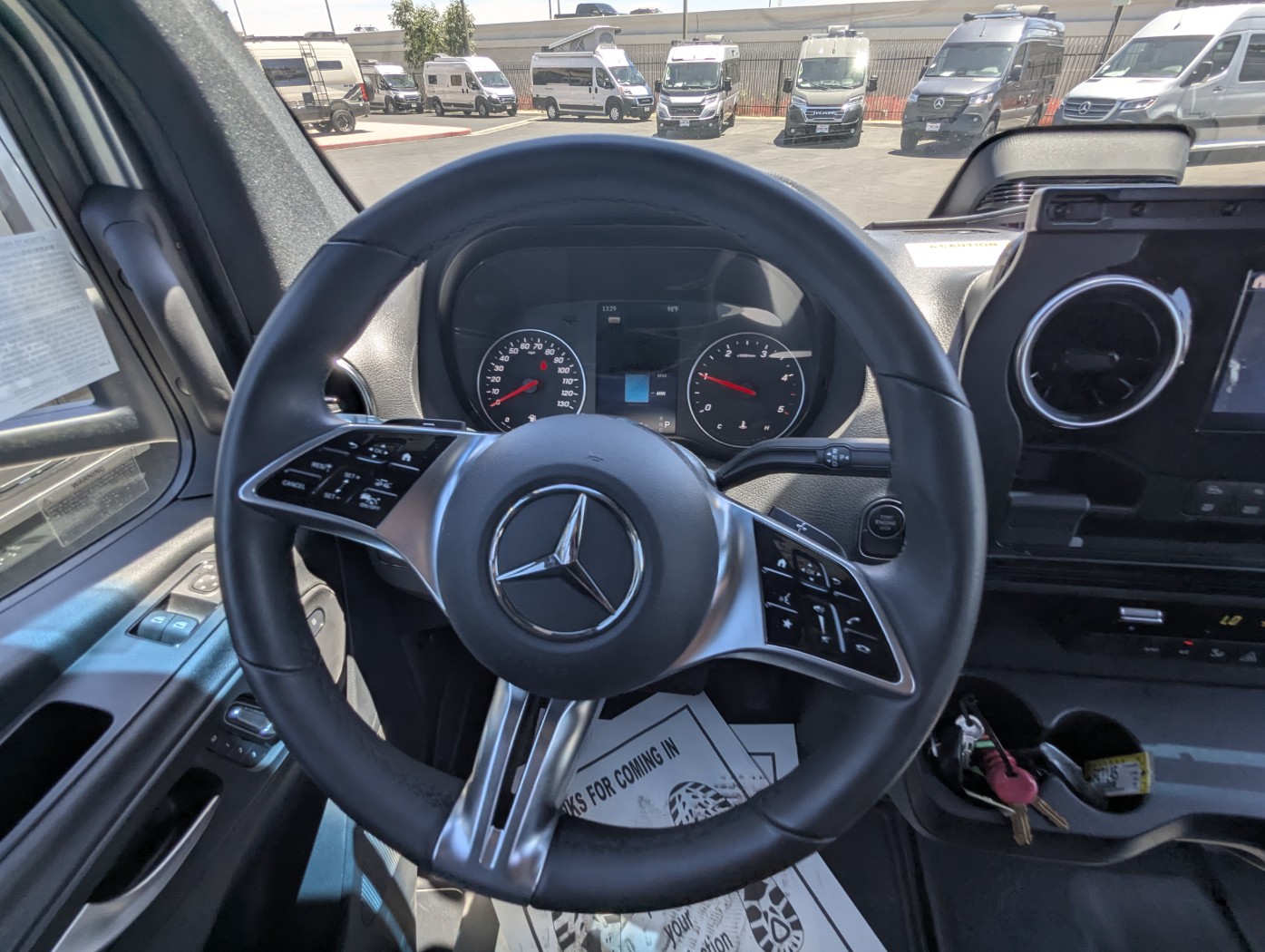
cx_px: 632
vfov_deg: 78.2
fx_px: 585
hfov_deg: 94.4
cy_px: 476
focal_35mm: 16
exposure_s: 1/303
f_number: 2.2
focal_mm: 2.35
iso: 33
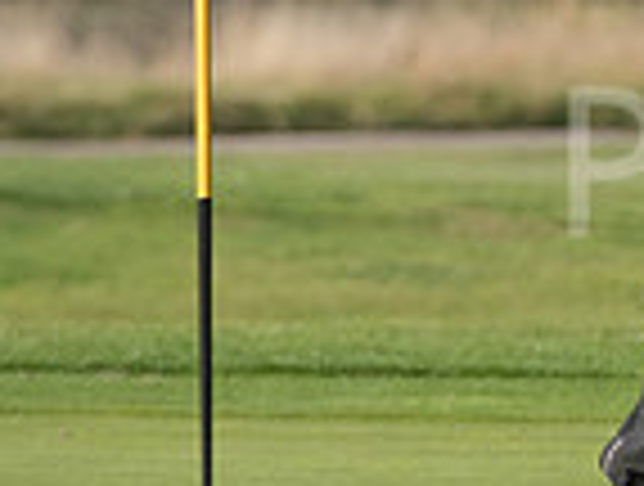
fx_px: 19173
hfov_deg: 1.9
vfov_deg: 1.5
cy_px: -49
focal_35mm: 1028
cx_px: 1103
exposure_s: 1/2500
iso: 400
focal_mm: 200
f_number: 4.5
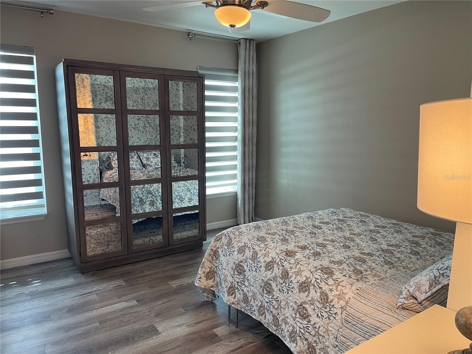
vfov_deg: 54.9
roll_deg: -1.3
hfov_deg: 69.4
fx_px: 341
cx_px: 236
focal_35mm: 25
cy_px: 177
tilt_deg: -10.7
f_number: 1.6
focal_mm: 5.1
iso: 80
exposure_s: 1/60
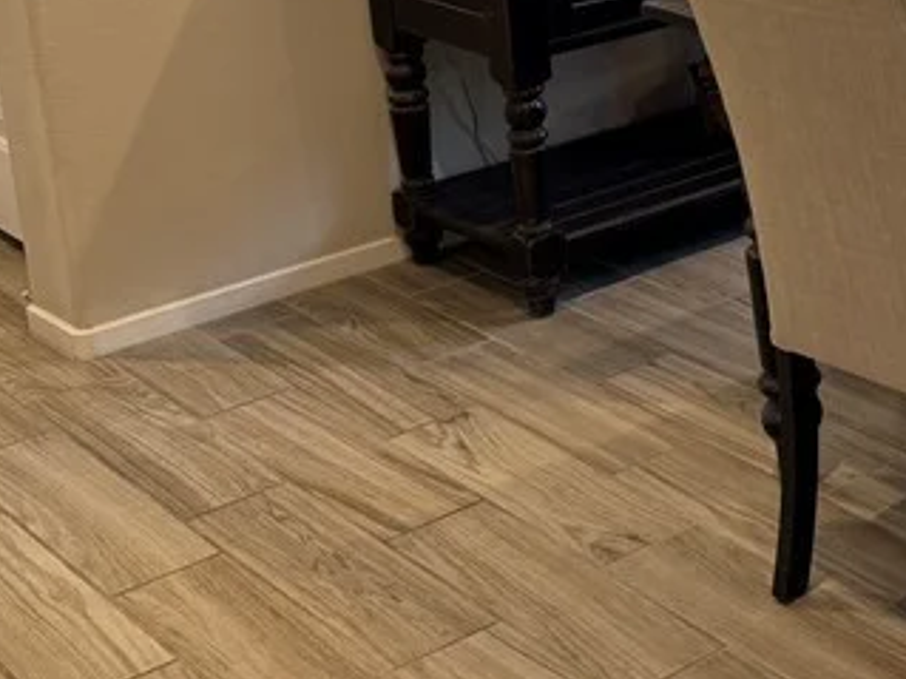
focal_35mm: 77
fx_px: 2015
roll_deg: +1.6
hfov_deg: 22.6
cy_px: -88
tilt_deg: -13.6
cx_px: 1184
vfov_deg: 18.3
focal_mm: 6.76
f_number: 1.78
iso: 160
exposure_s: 1/60
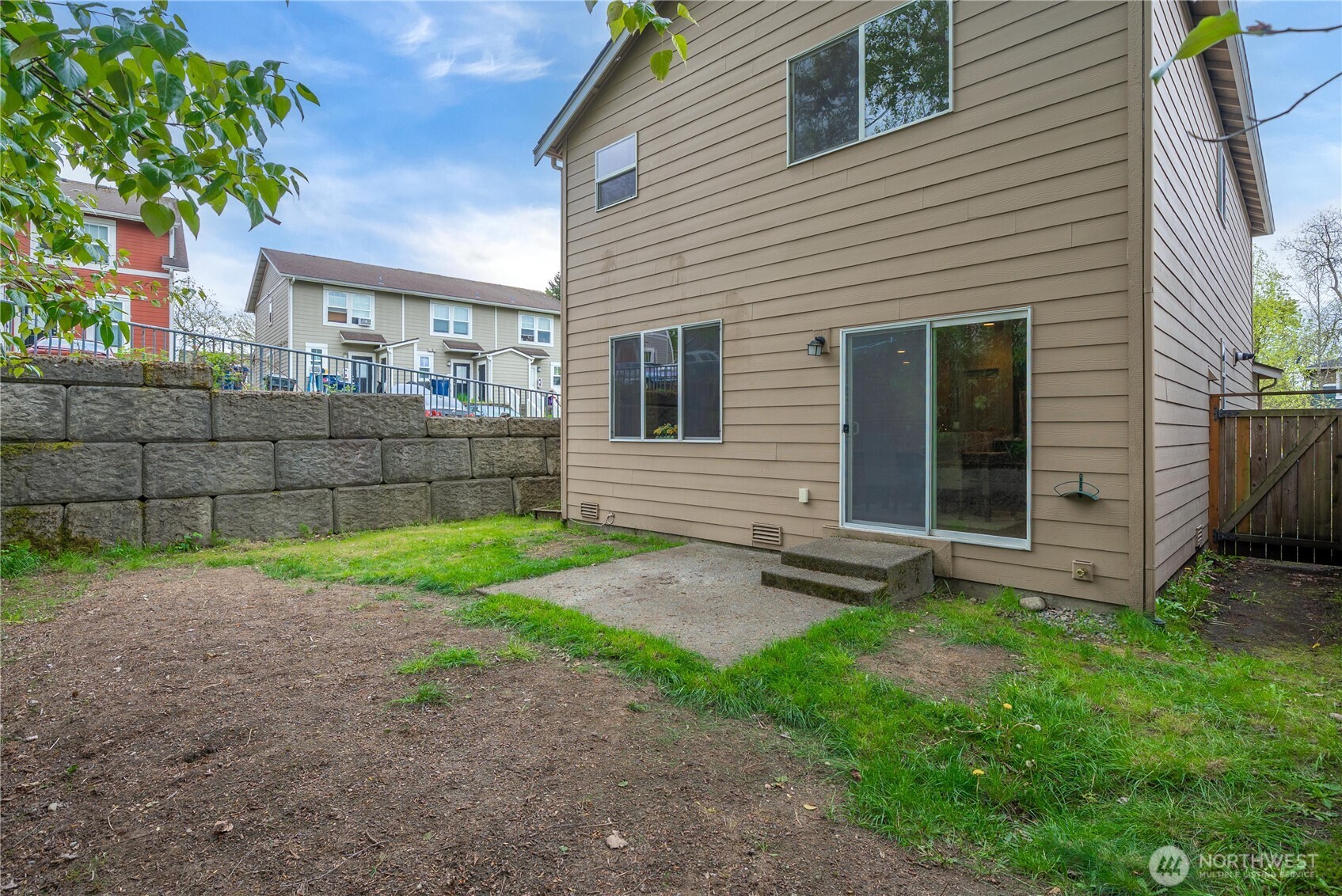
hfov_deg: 96.7
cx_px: 671
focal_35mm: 16
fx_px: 597
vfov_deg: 73.8
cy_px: 448
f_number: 7.1
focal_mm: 16
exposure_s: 1/50
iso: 80
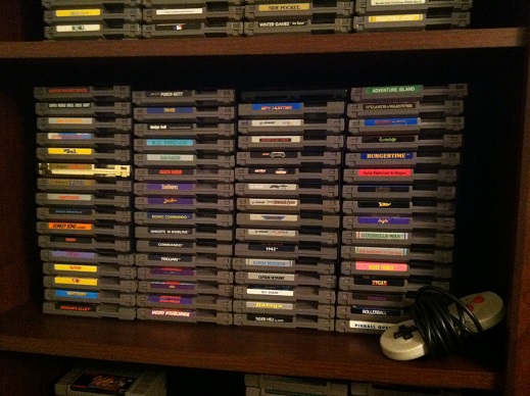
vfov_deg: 40.6
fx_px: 535
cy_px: 198
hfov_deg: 52.7
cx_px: 265
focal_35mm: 35
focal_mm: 3.85
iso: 1000
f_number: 2.8
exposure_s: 1/15
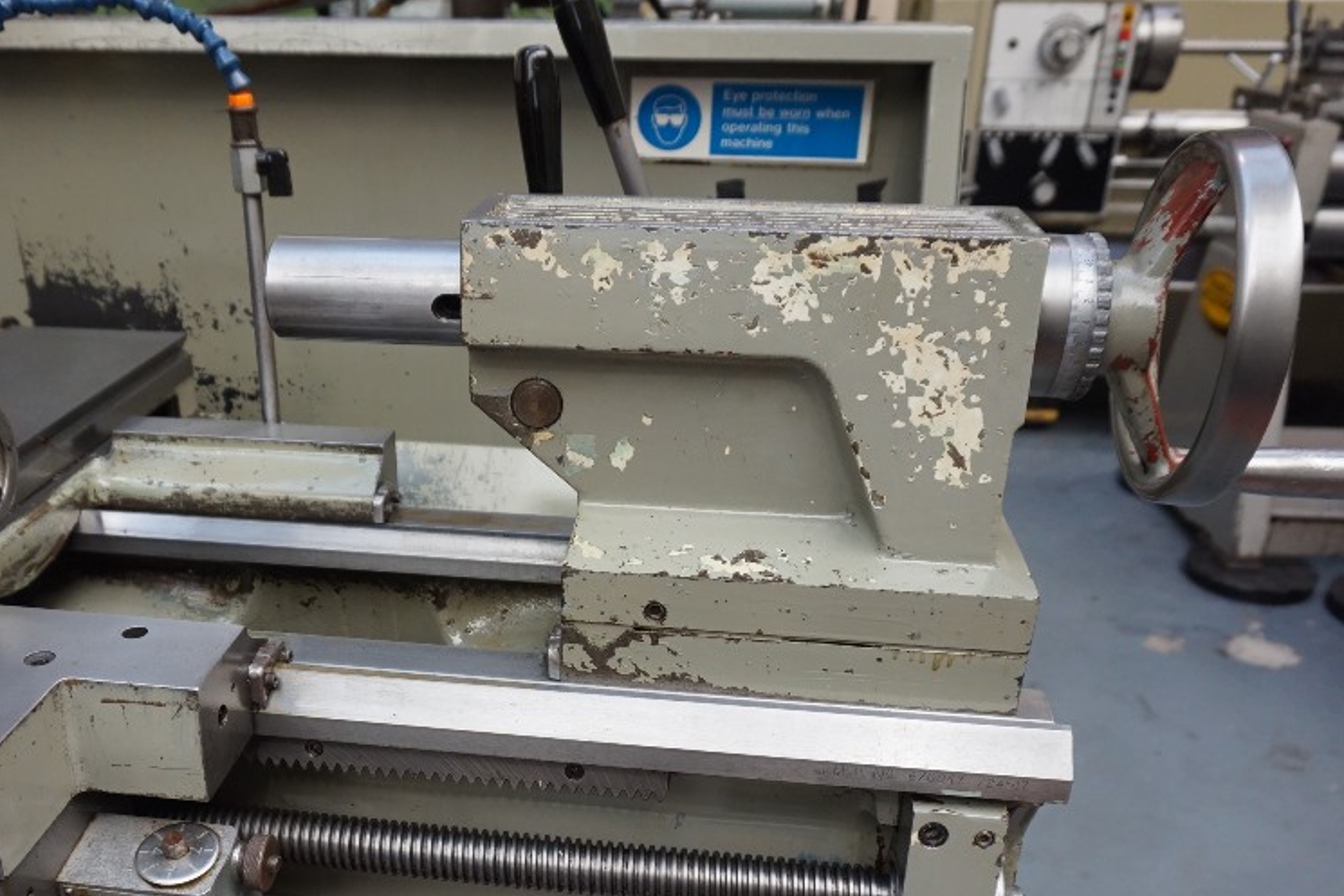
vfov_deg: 39.4
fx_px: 1232
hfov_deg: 56.8
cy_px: 608
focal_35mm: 33
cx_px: 541
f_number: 4
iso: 800
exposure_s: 1/160
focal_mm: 16
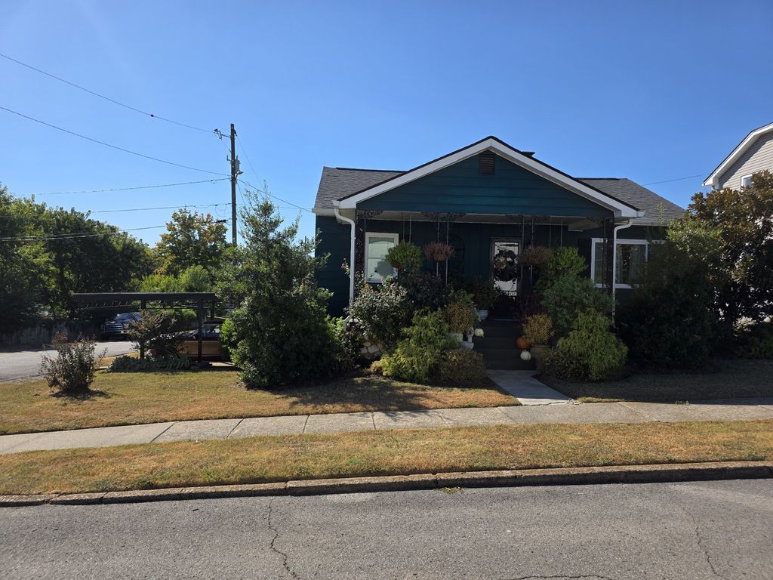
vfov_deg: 58.9
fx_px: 514
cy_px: 290
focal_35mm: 23
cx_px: 386
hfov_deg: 73.9
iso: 80
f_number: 1.7
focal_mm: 6.3
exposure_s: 1/5017
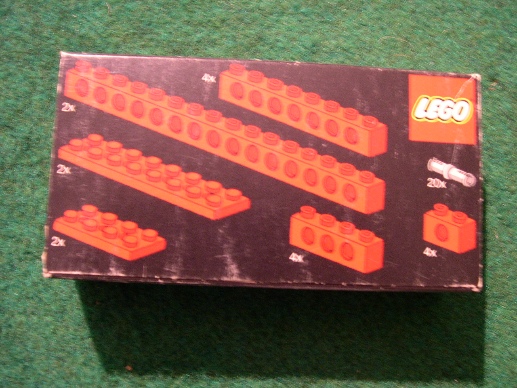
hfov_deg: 49.0
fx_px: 568
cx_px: 258
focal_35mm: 38
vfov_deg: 37.7
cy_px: 194
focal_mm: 8
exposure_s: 1/4.2
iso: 400
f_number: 2.8
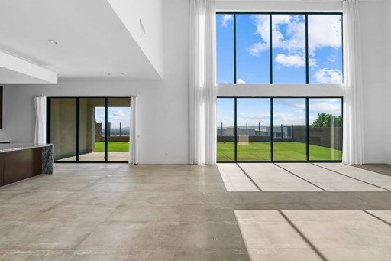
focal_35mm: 15
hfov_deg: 100.4
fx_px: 163
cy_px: 122
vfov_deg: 77.2
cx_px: 194
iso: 800
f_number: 8
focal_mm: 12
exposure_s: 1/8000
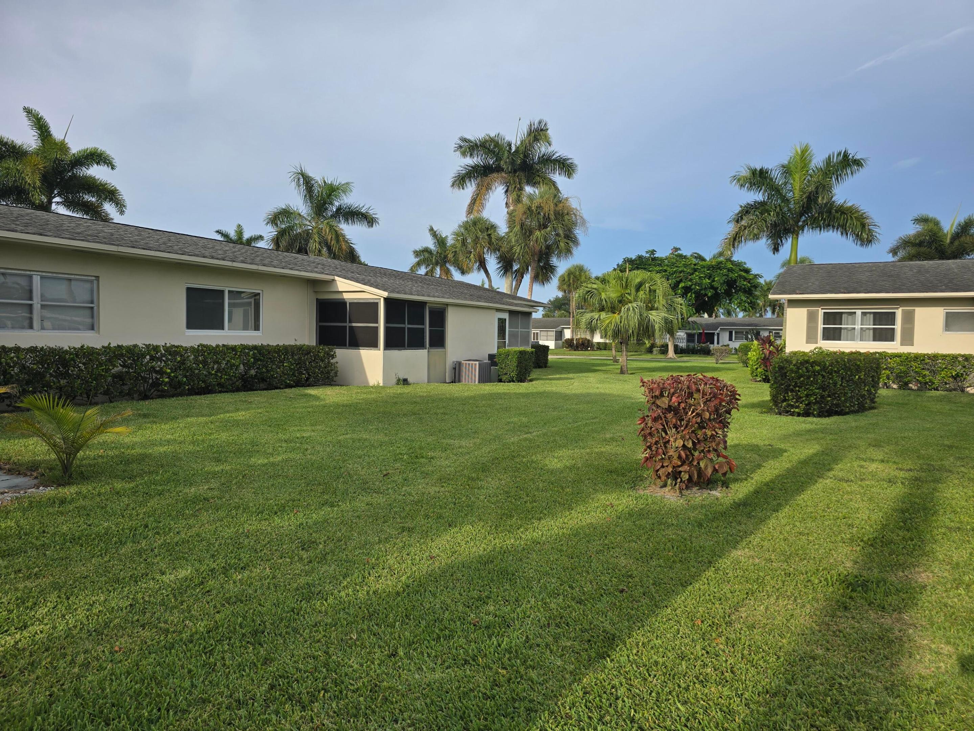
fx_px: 647
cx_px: 487
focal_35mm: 23
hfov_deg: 73.9
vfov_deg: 58.9
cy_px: 366
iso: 12
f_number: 1.7
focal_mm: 6.3
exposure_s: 1/709
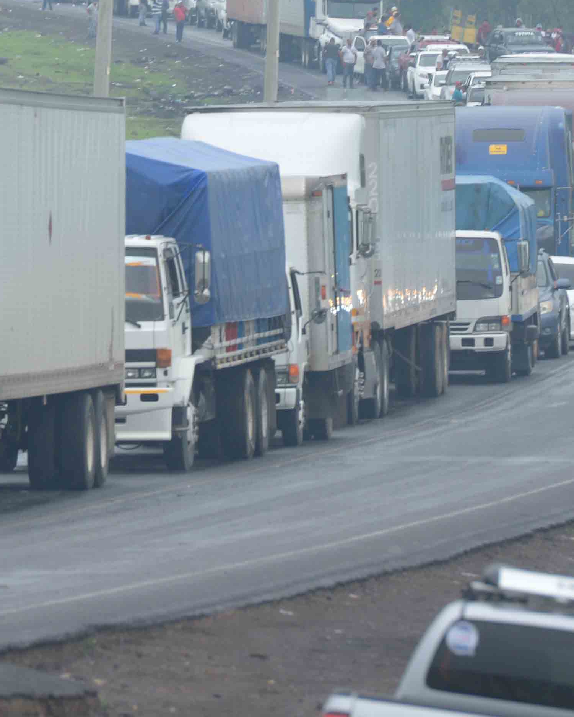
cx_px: 205
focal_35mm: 602
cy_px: -44
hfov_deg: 2.6
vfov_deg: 3.2
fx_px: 12783
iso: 250
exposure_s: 1/200
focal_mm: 200
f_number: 5
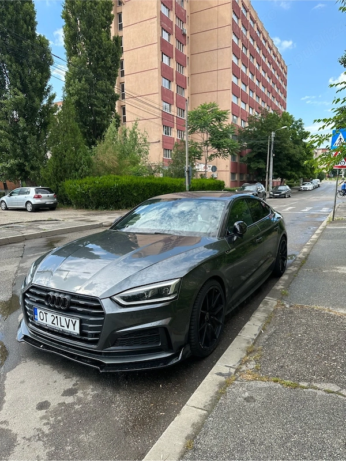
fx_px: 320
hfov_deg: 56.8
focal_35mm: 24
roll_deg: +0.1
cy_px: 230
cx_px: 173
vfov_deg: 71.6
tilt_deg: -7.3
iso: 80
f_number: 1.78
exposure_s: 1/1562
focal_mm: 6.86
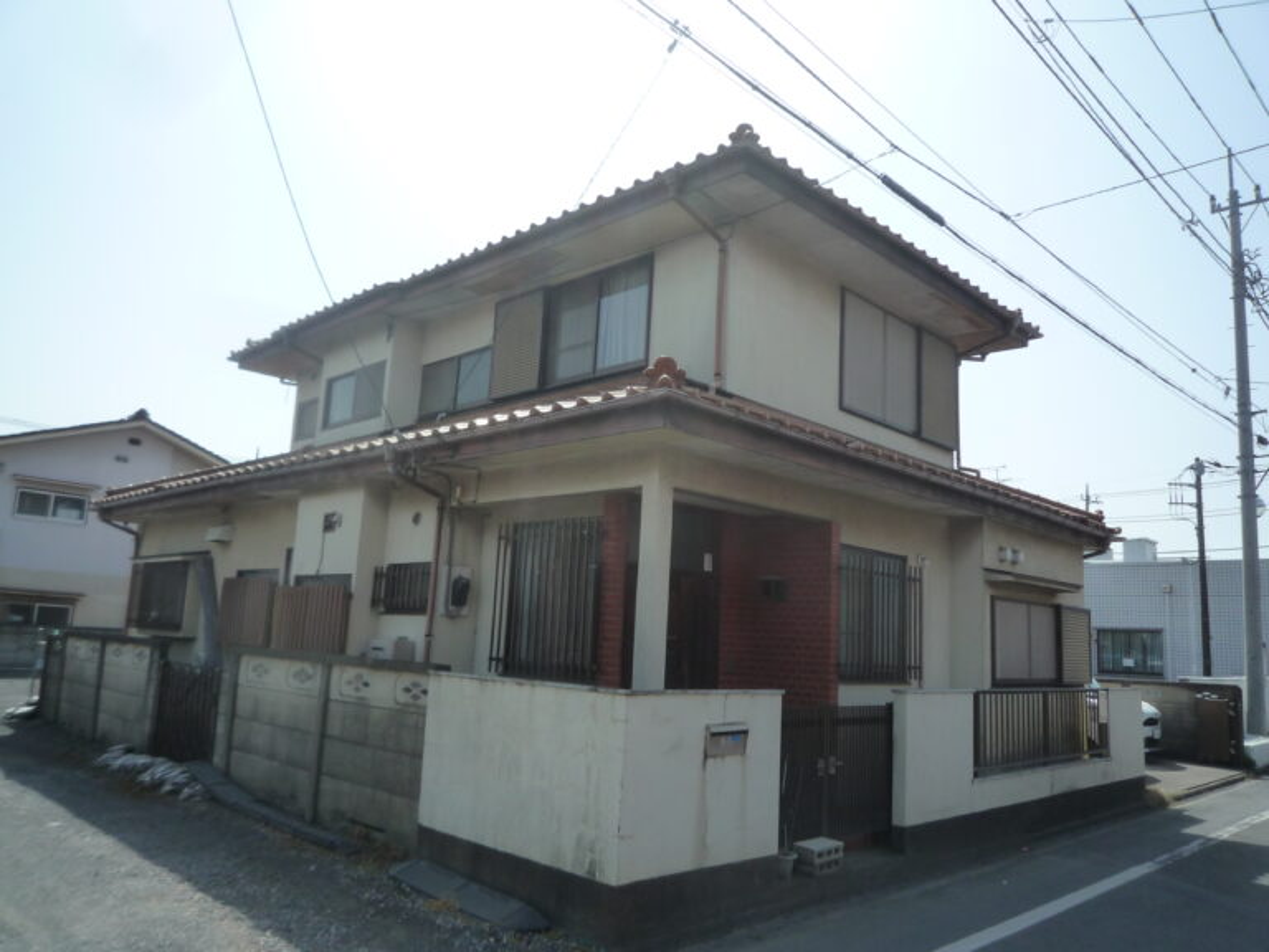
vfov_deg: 54.9
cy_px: 476
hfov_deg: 69.4
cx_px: 634
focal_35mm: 25
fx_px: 916
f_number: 4
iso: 160
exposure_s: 1/800
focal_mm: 4.4
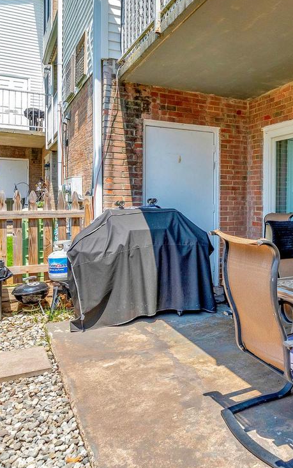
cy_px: 205
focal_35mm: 32
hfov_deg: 36.3
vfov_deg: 59.5
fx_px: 409
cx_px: 278
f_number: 7.1
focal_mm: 16
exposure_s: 1/500
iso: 1250
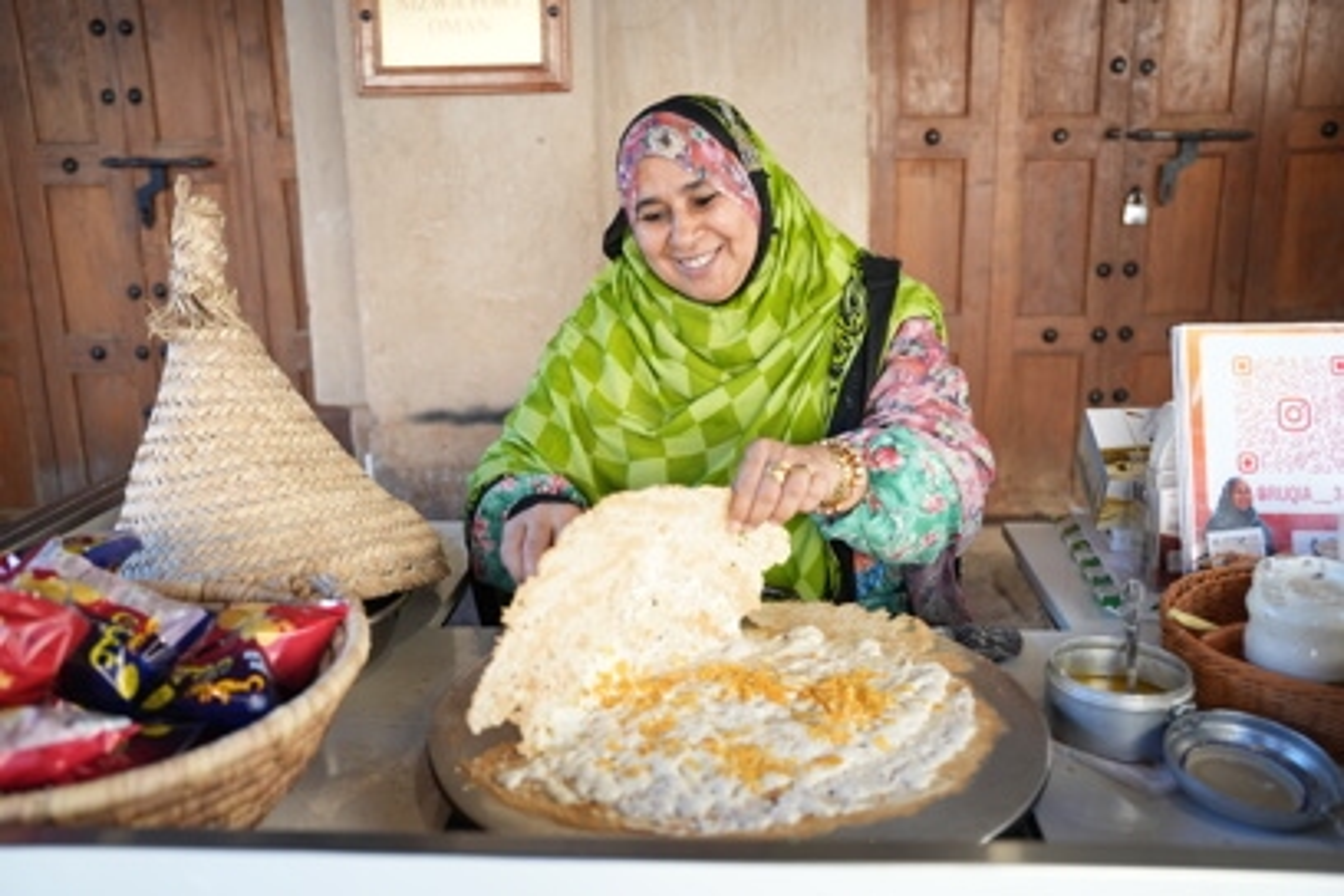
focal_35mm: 32
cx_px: 672
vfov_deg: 41.1
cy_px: 448
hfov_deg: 58.7
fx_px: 1195
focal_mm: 32
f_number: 2.8
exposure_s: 1/125
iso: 320
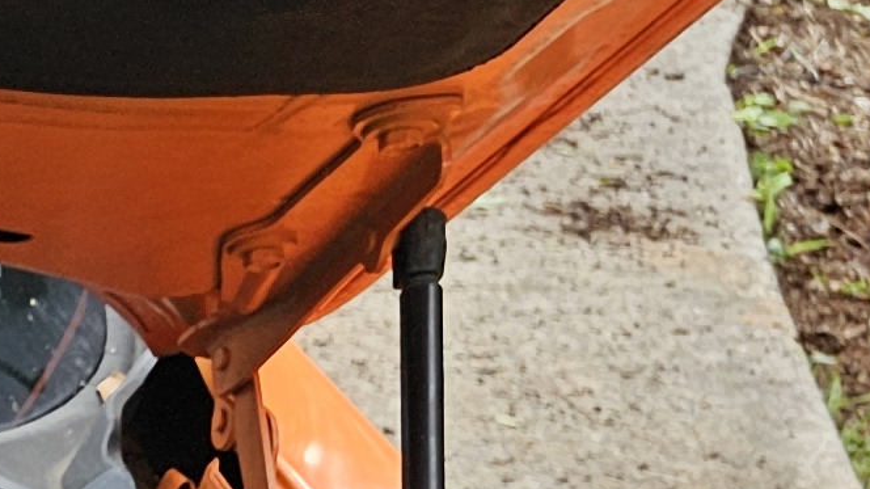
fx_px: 3482
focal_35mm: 151
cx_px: -1571
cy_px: 1589
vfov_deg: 7.0
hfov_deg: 10.7
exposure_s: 1/120
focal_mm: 6.3
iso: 12
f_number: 1.7
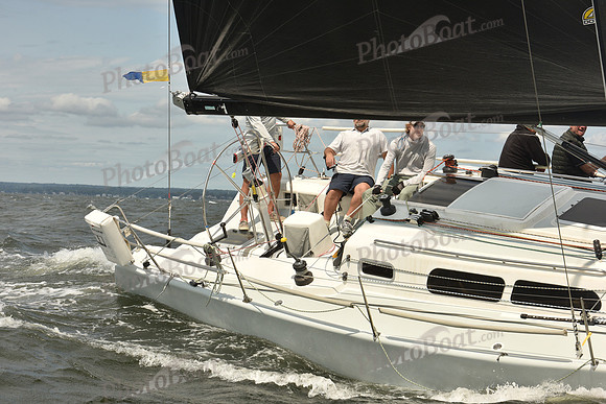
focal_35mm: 90
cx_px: 303
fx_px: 1515
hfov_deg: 22.6
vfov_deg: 15.2
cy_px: 202
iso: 250
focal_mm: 90
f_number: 10
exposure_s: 1/800
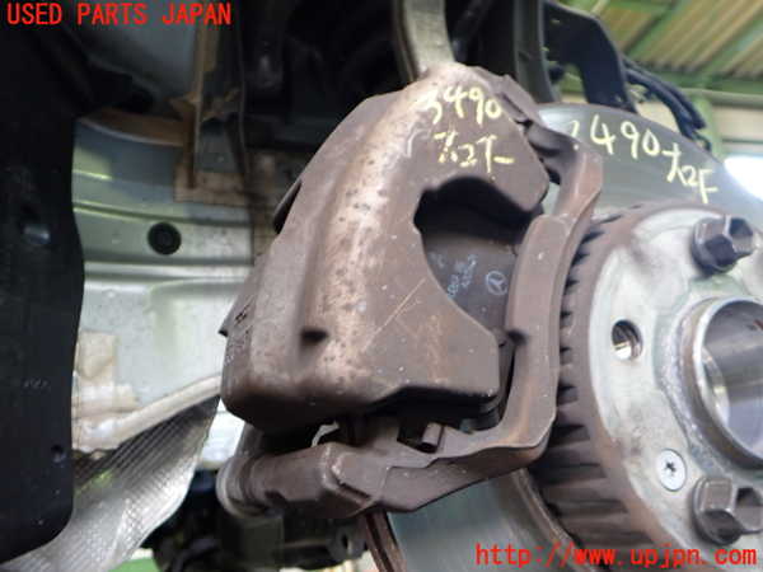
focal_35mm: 30
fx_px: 661
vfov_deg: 46.8
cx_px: 382
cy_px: 286
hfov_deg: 60.0
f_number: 2.3
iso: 320
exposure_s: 1/30
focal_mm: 5.4
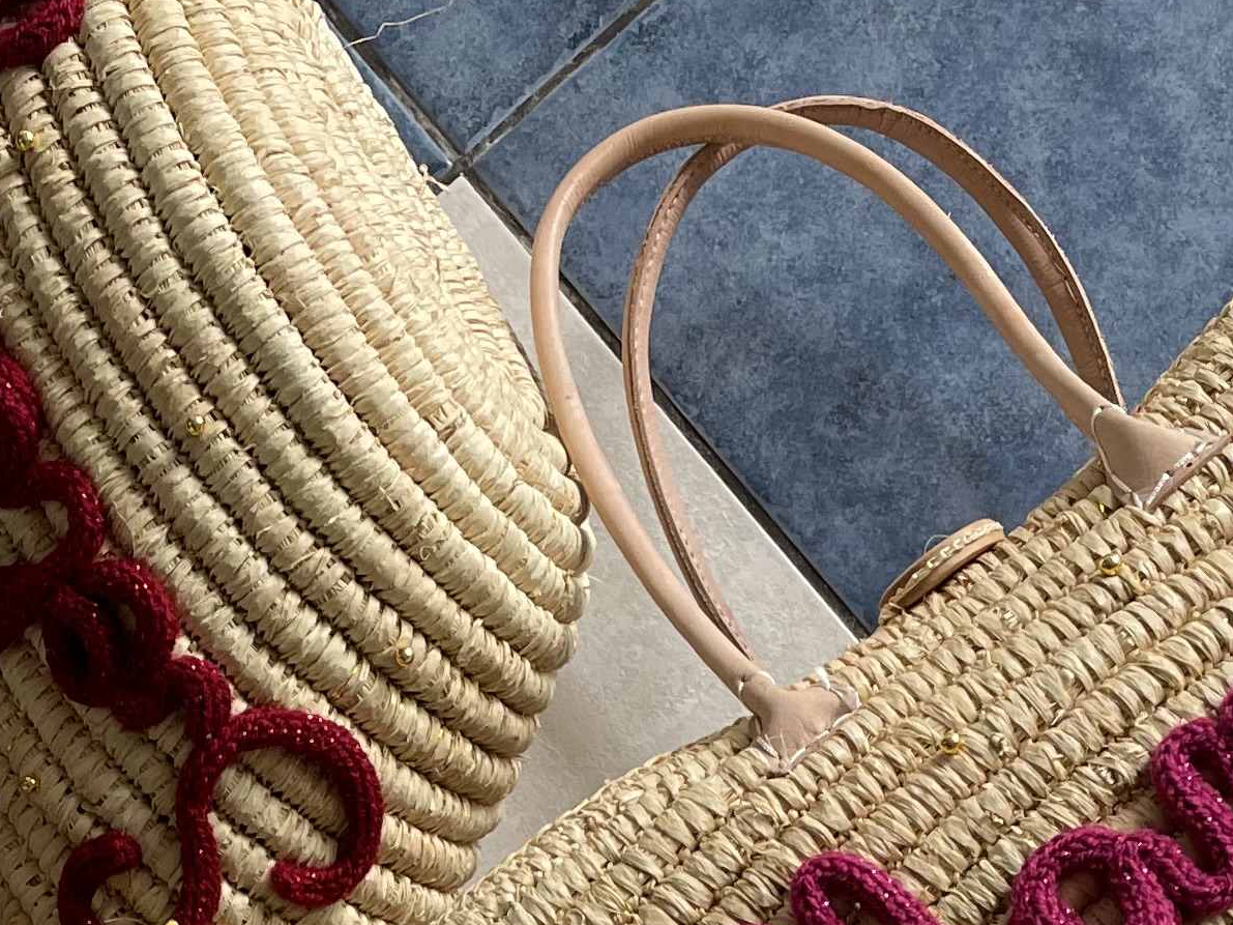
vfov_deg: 15.5
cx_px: 374
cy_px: 1389
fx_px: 3134
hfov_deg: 22.1
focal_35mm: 88
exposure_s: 1/121
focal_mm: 4.2
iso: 100
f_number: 1.6
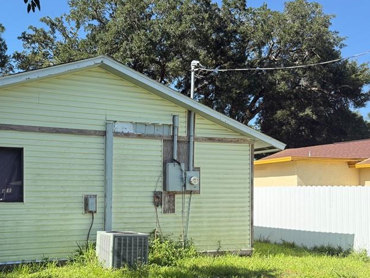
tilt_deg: +0.7
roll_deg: -0.6
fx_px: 417
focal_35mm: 39
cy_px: 185
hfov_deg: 46.6
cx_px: 106
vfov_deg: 36.5
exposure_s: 1/2907
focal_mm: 6.76
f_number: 1.78
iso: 100
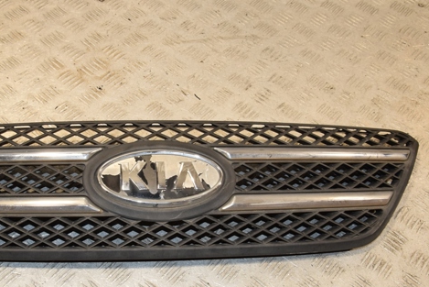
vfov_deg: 29.8
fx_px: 536
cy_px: 181
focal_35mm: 45
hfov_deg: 43.2
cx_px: 158
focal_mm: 22
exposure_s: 1/200
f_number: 9
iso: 800
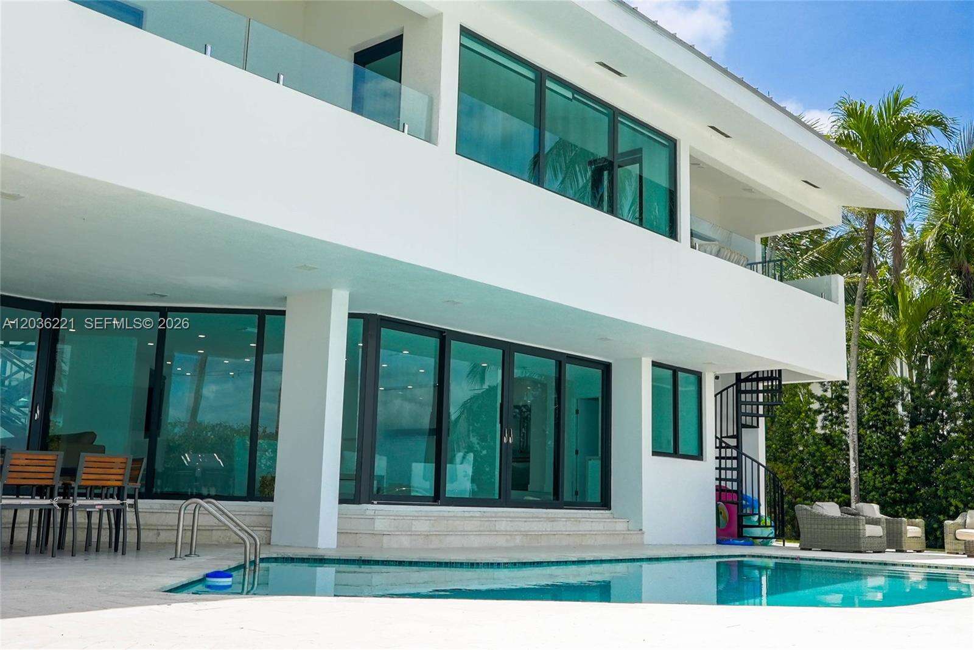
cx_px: 487
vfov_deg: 36.9
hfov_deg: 53.1
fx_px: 974
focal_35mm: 36
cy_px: 325
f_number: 5.6
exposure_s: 1/400
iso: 640
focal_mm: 24
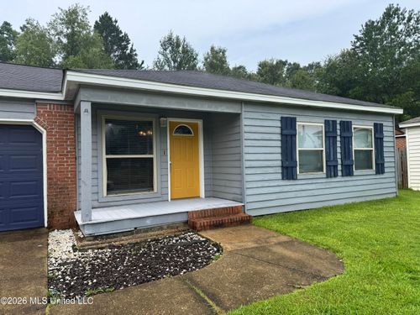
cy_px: 158
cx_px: 210
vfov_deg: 56.8
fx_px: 291
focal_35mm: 24
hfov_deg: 71.6
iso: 80
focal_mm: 6.76
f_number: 1.78
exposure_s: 1/3247
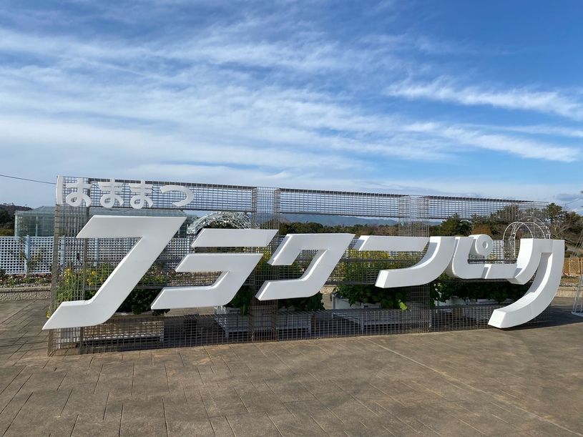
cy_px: 218
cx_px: 292
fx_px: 438
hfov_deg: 67.3
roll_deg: +0.1
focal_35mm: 26
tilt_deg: +2.1
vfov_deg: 53.1
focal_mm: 4.25
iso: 32
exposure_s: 1/3205
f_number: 1.8
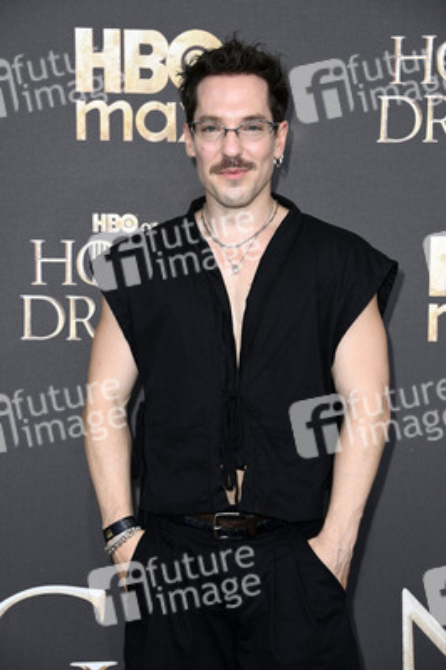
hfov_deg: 15.2
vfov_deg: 22.6
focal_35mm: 90
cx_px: 223
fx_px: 1675
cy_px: 335
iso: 400
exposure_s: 1/250
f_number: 5.6
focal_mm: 90
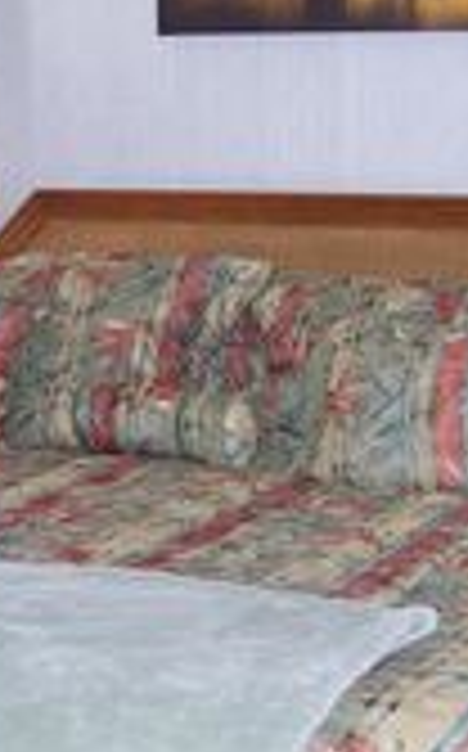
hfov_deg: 14.3
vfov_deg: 22.8
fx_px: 1862
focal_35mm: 91
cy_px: 315
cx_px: 256
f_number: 2.8
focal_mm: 8
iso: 140
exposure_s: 1/60
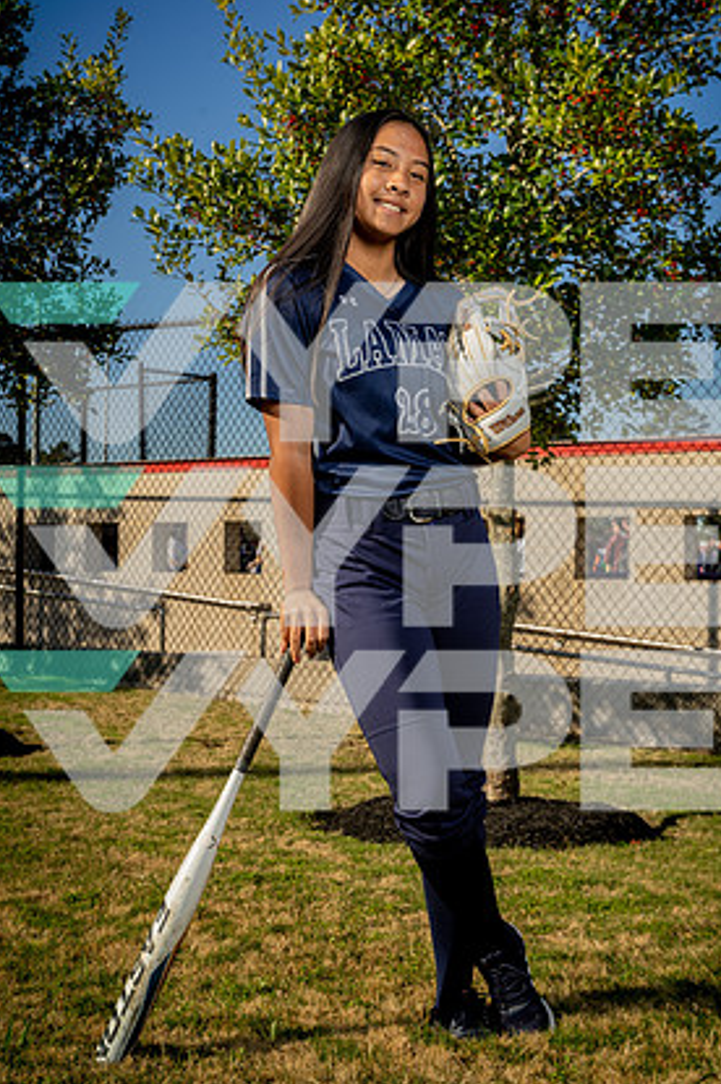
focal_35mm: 51
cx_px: 374
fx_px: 1535
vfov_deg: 38.9
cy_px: 549
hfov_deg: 26.4
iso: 125
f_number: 10
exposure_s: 1/250
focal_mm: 47
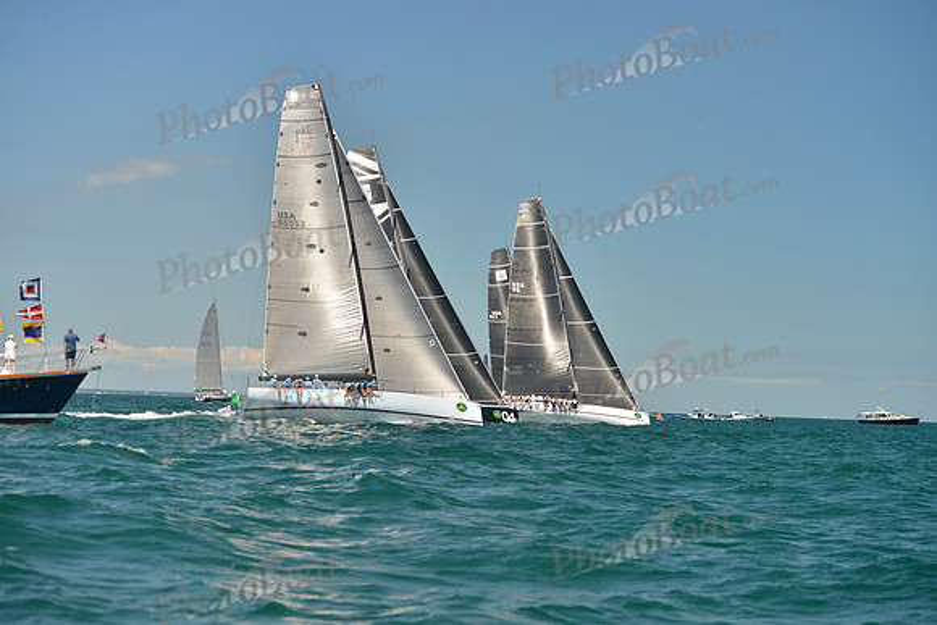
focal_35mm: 75
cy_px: 312
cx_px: 468
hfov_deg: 27.0
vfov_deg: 18.2
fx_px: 1952
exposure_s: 1/1600
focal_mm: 75
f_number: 5.6
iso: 400
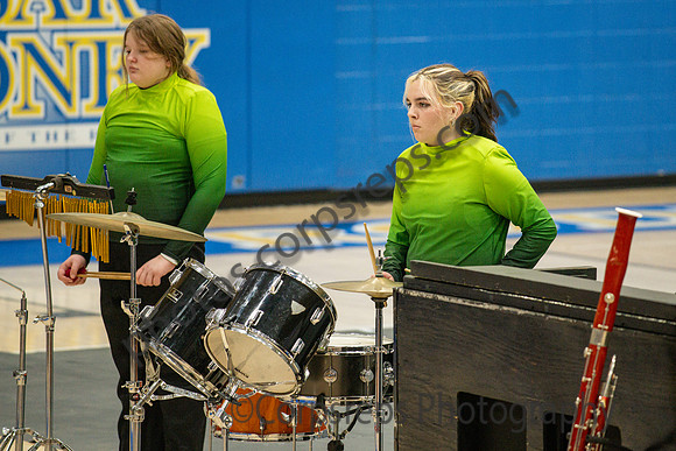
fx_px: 4902
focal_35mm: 261
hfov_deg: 7.9
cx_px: 398
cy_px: 181
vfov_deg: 5.3
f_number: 4
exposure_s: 1/500
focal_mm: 200
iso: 4500
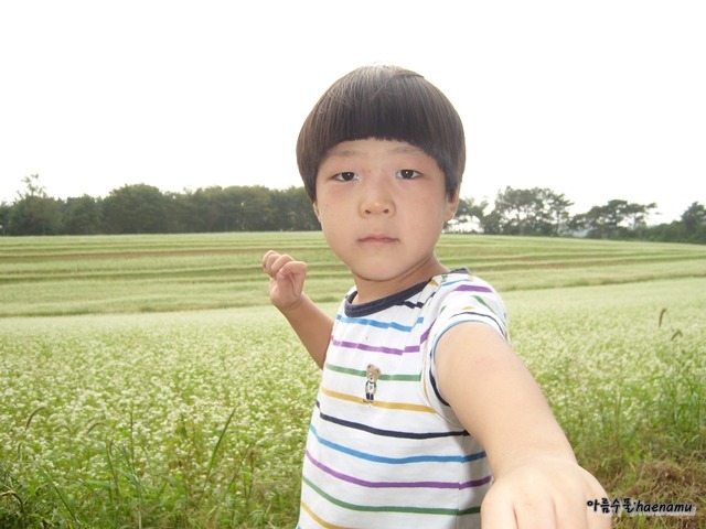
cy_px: 264
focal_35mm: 35
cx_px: 353
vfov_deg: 40.7
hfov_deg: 52.6
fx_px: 714
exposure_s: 1/125
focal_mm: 5.8
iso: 50
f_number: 7.1
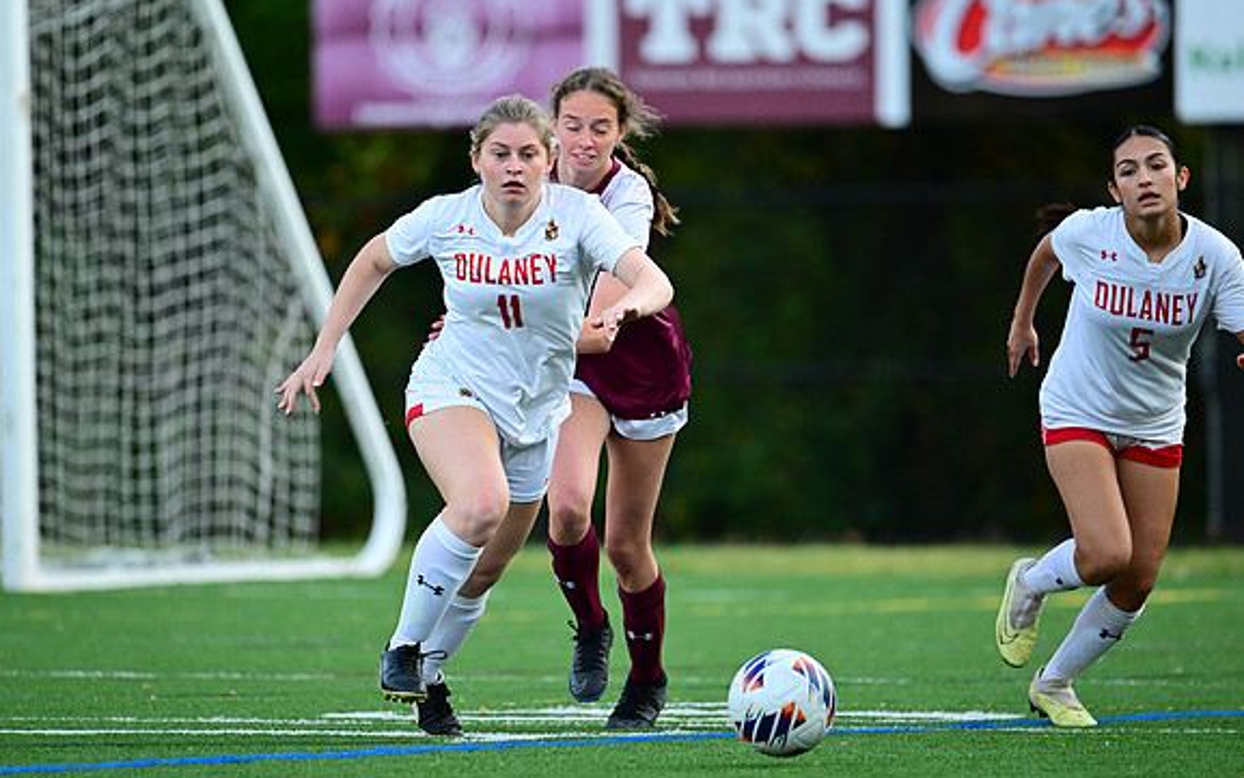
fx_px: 13904
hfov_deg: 5.1
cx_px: 621
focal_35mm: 410
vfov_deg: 3.2
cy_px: 378
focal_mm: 400
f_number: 4.5
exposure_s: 1/1250
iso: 2800
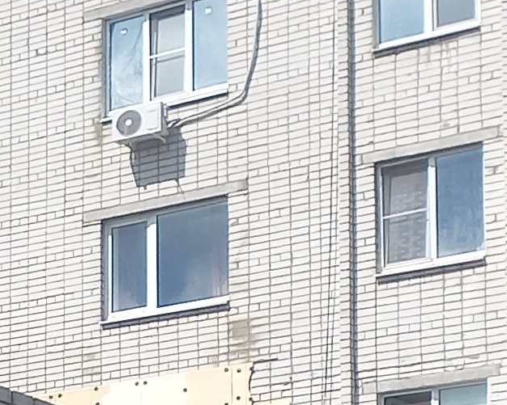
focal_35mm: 156
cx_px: -908
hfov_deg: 10.0
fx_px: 2341
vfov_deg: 9.4
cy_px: 726
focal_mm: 4.65
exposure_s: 1/996
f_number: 1.8
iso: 50
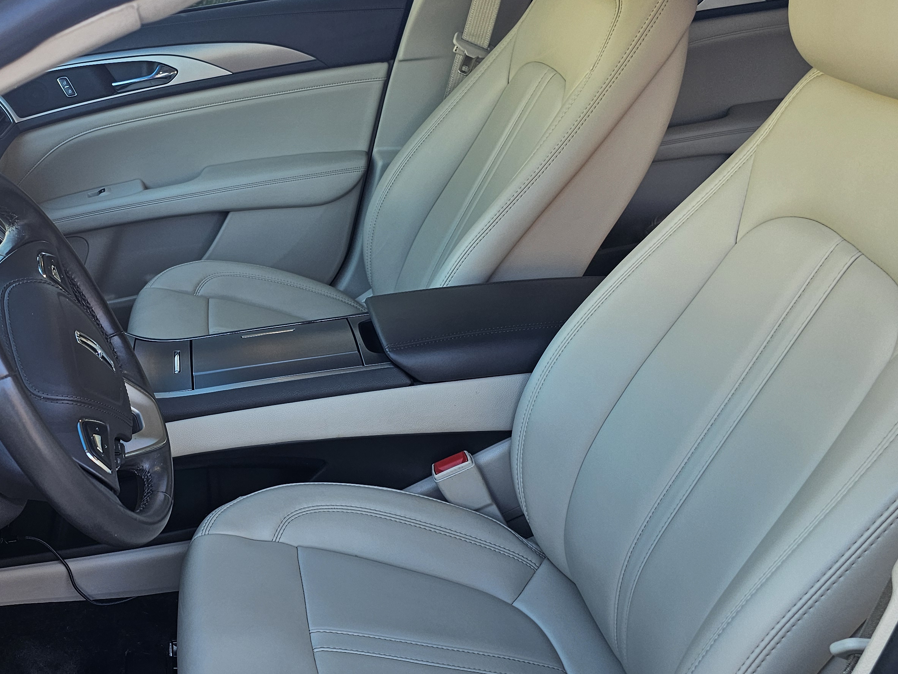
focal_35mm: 39
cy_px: 399
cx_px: 188
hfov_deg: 45.6
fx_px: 1012
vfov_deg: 36.7
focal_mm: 6.3
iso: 64
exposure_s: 1/180
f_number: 1.7
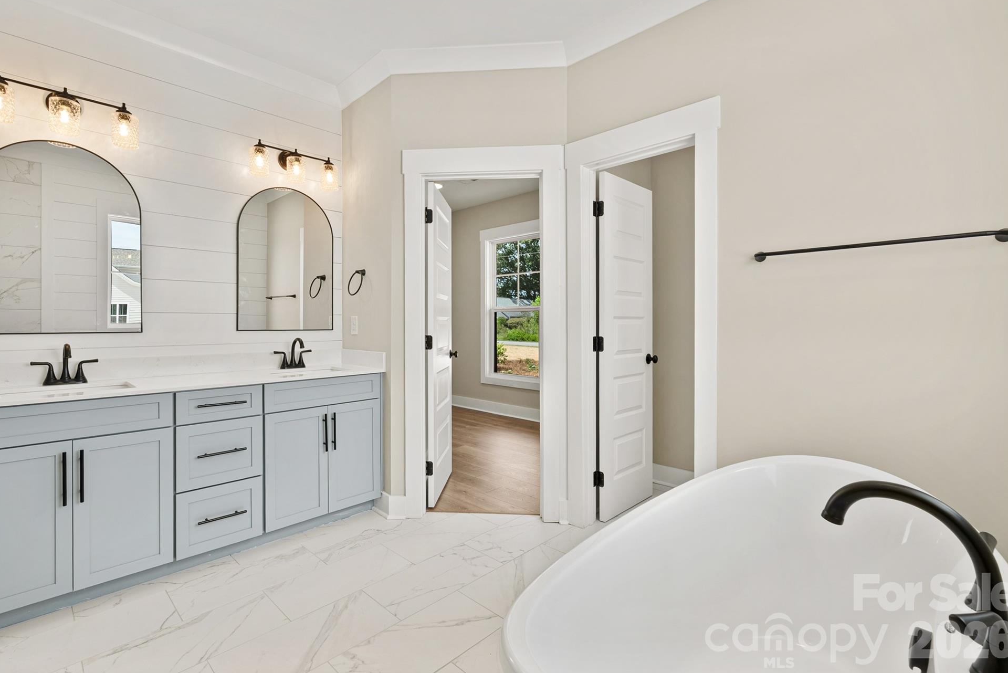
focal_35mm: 16
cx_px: 484
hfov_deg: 96.7
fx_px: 448
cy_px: 318
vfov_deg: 73.7
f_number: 11
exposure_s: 1/4
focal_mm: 15
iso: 100
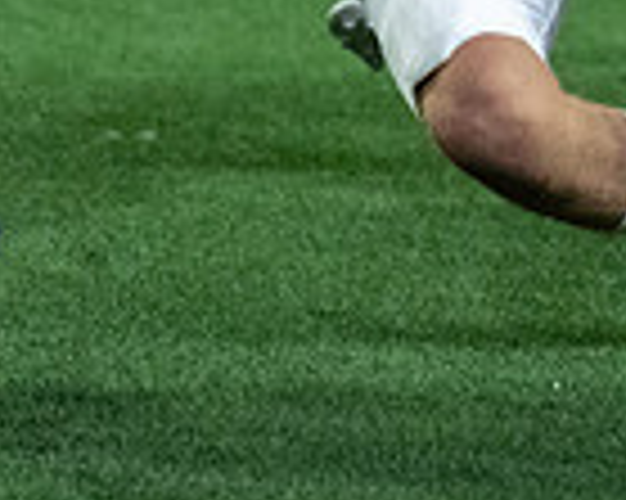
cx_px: 286
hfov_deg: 3.2
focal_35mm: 611
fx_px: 11312
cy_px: -239
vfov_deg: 2.5
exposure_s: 1/1250
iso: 4000
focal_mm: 122
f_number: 2.8
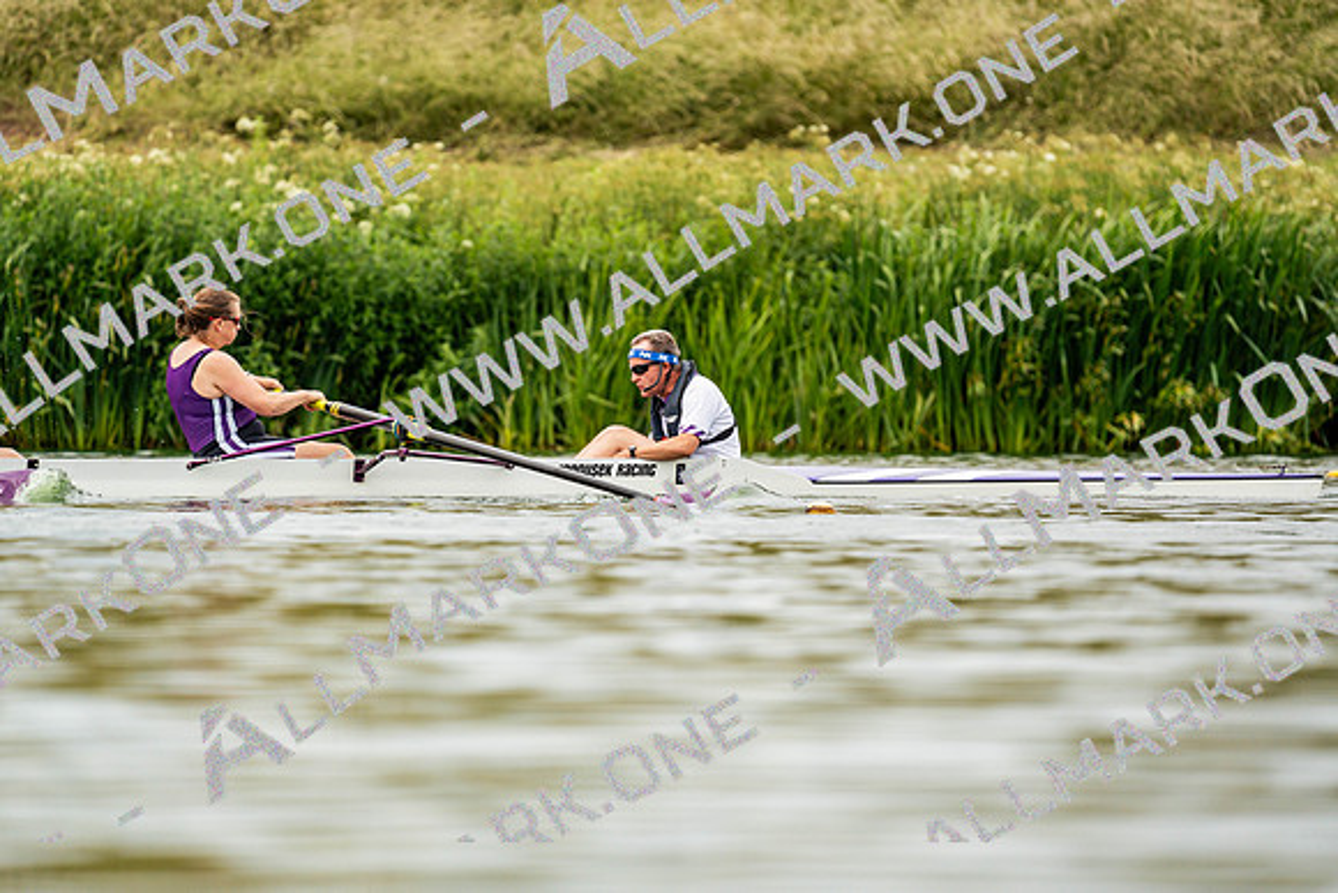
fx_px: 22304
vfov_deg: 2.3
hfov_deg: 3.4
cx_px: 669
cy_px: 446
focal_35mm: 600
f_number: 6.3
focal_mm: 600
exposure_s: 1/2000
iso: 400
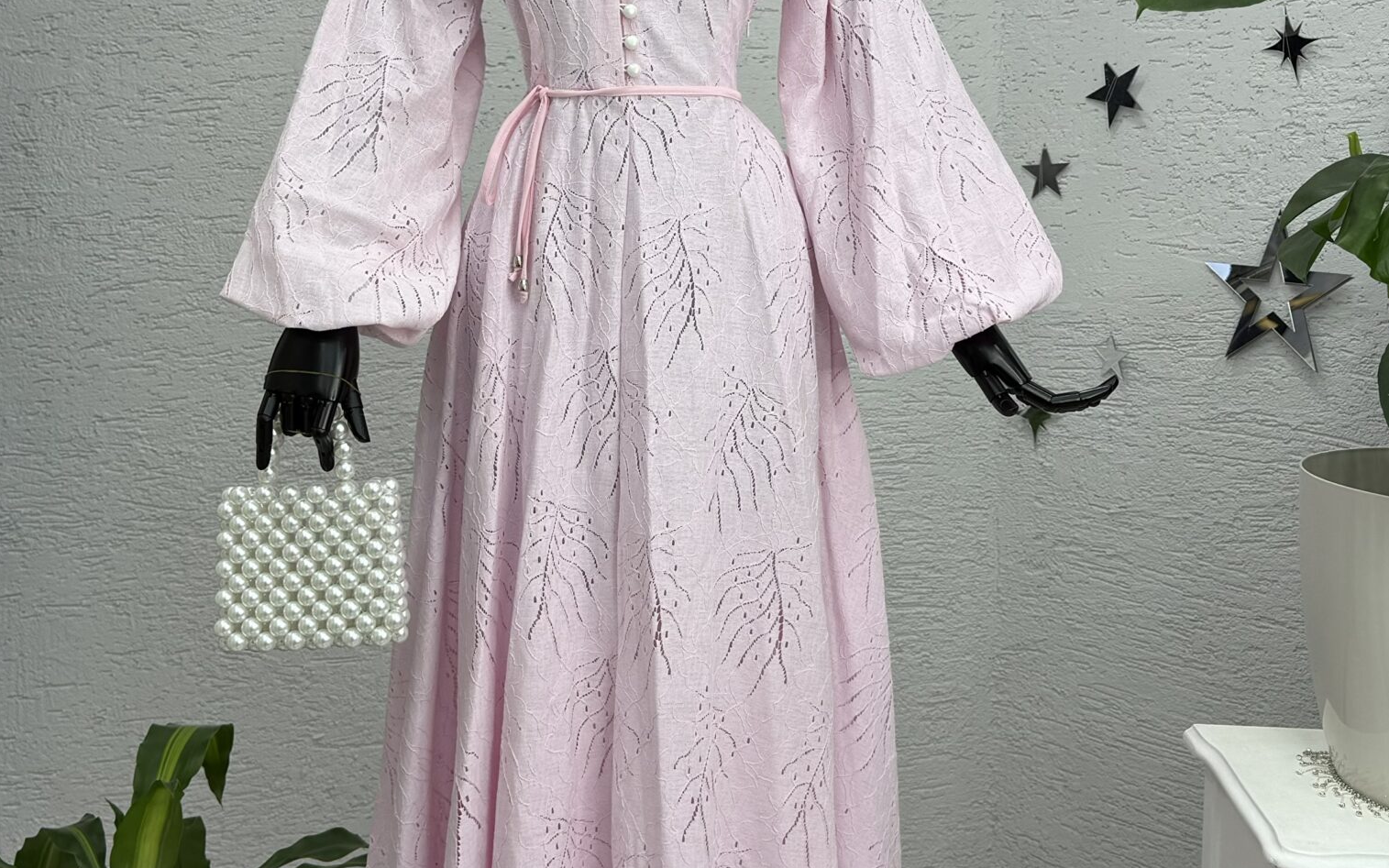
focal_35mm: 43
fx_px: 1628
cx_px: 625
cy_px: 290
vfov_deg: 29.7
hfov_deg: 46.1
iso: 64
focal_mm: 6.76
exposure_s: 1/100
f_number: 1.78
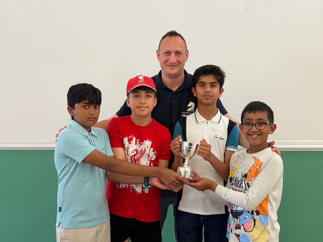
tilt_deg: -4.4
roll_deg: -0.7
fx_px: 448
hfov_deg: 39.7
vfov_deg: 30.3
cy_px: 121
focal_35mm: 48
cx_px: 162
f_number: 1.78
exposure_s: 1/100
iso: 80
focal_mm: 6.76
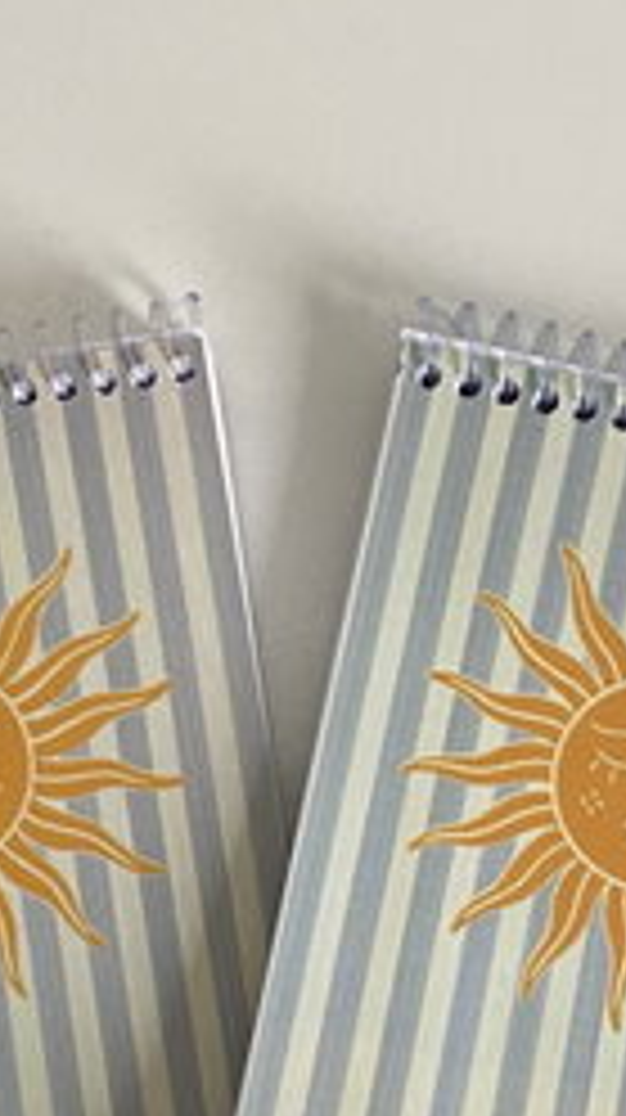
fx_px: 1805
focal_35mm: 61
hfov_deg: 19.7
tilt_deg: -86.0
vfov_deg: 33.6
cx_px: 311
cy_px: 848
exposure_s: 1/50
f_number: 1.8
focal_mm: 4.25
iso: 80
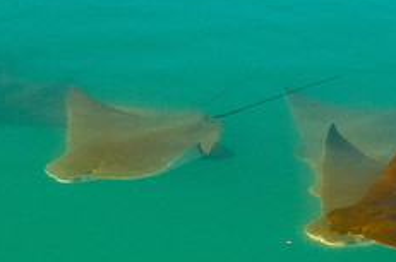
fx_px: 1987
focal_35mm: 181
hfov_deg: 11.4
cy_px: 198
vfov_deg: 7.5
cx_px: 214
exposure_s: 1/320
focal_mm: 48
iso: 400
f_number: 5.6
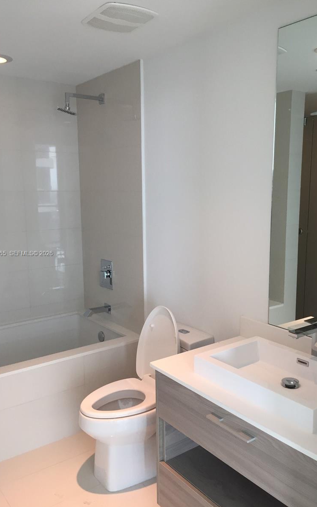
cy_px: 254
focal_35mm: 31
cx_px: 166
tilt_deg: -8.7
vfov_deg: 61.2
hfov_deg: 40.6
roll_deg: +1.0
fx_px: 428
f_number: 2.2
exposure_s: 1/30
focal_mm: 4.15
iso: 40
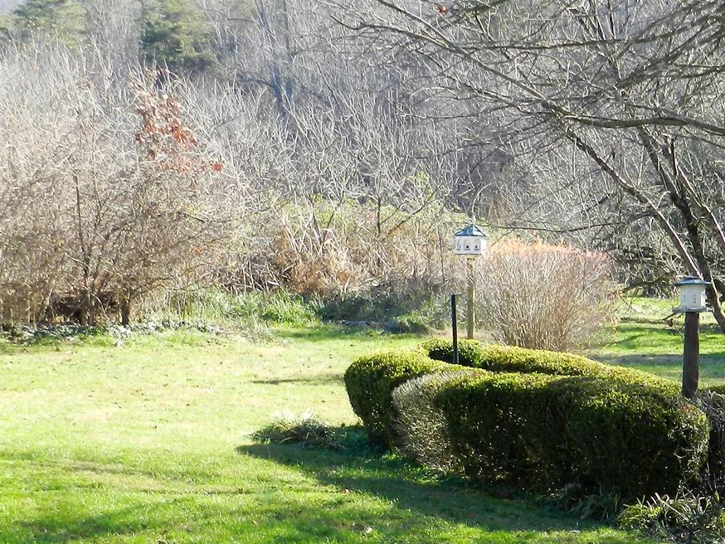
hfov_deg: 22.0
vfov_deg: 16.4
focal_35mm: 89
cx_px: 403
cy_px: 460
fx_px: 1865
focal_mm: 6.7
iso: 160
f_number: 4
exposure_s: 1/200
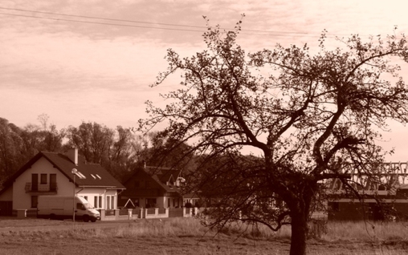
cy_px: 156
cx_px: 189
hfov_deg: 27.8
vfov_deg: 17.6
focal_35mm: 74
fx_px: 823
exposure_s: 1/800
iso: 100
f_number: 4.3
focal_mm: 9.3
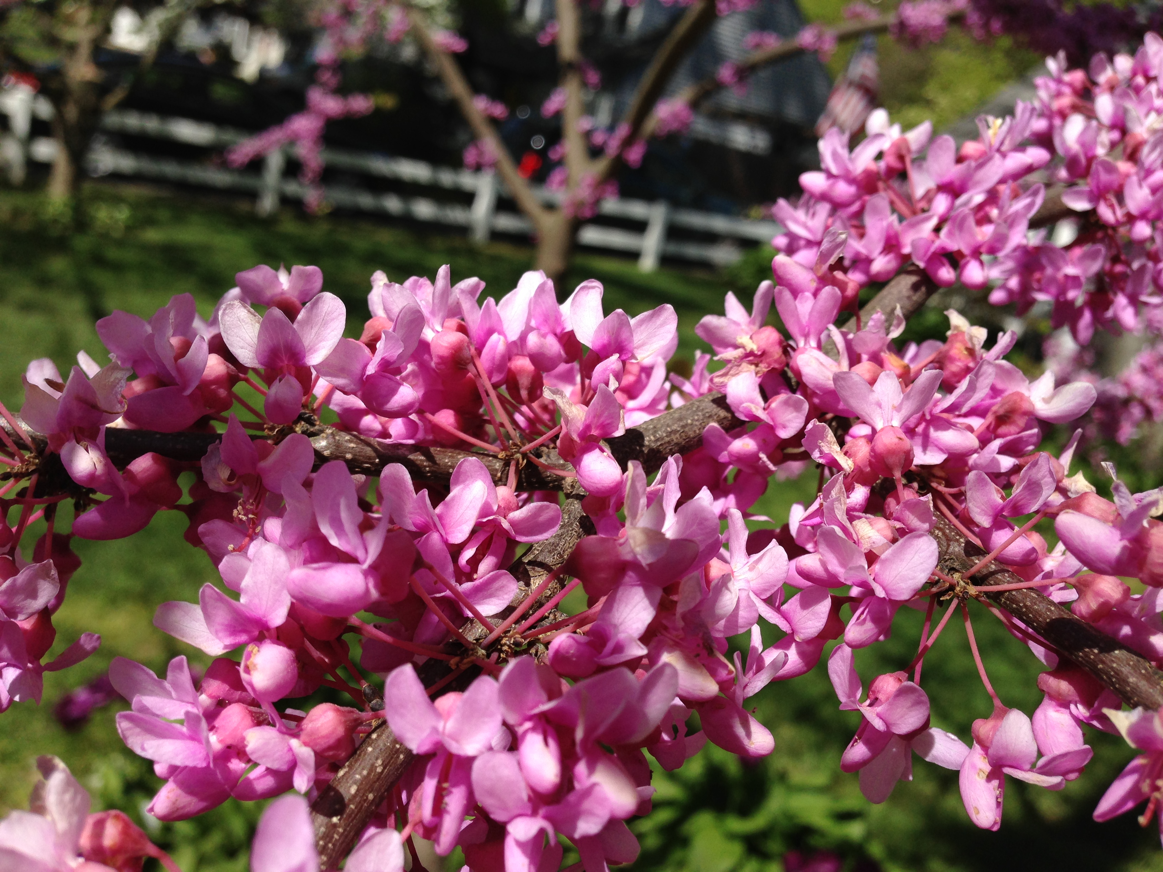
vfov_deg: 42.9
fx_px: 1109
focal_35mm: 33
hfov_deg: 55.4
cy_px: 436
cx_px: 582
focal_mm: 4.13
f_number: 2.4
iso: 50
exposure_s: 1/1938
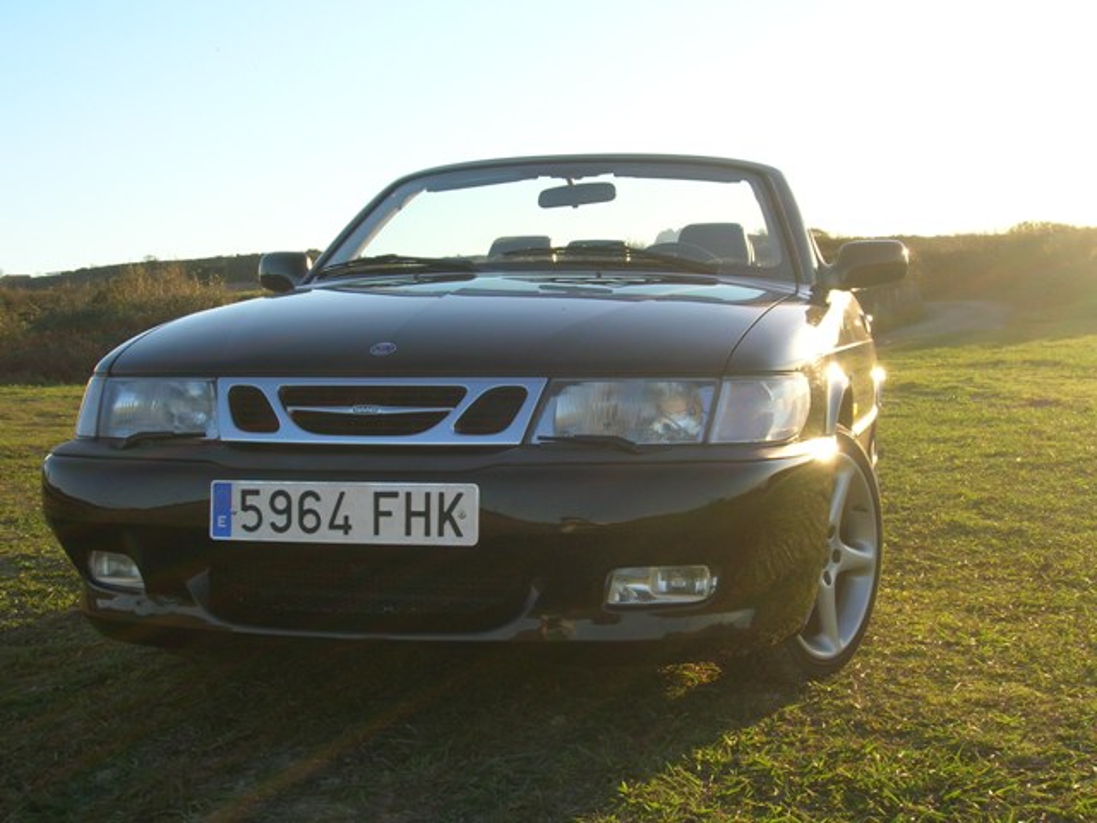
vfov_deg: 31.5
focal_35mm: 46
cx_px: 548
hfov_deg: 41.2
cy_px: 412
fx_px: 1458
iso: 50
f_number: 5.4
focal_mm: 7.7
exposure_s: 1/95.6
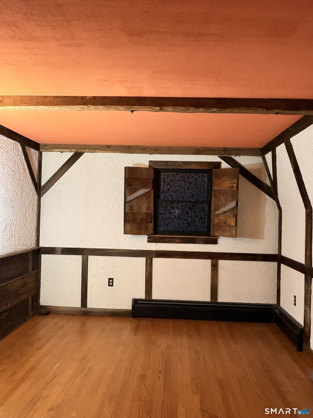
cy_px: 209
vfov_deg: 60.0
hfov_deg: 46.8
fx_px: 362
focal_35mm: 30
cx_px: 156
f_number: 1.9
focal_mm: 2.71
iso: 500
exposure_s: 1/30
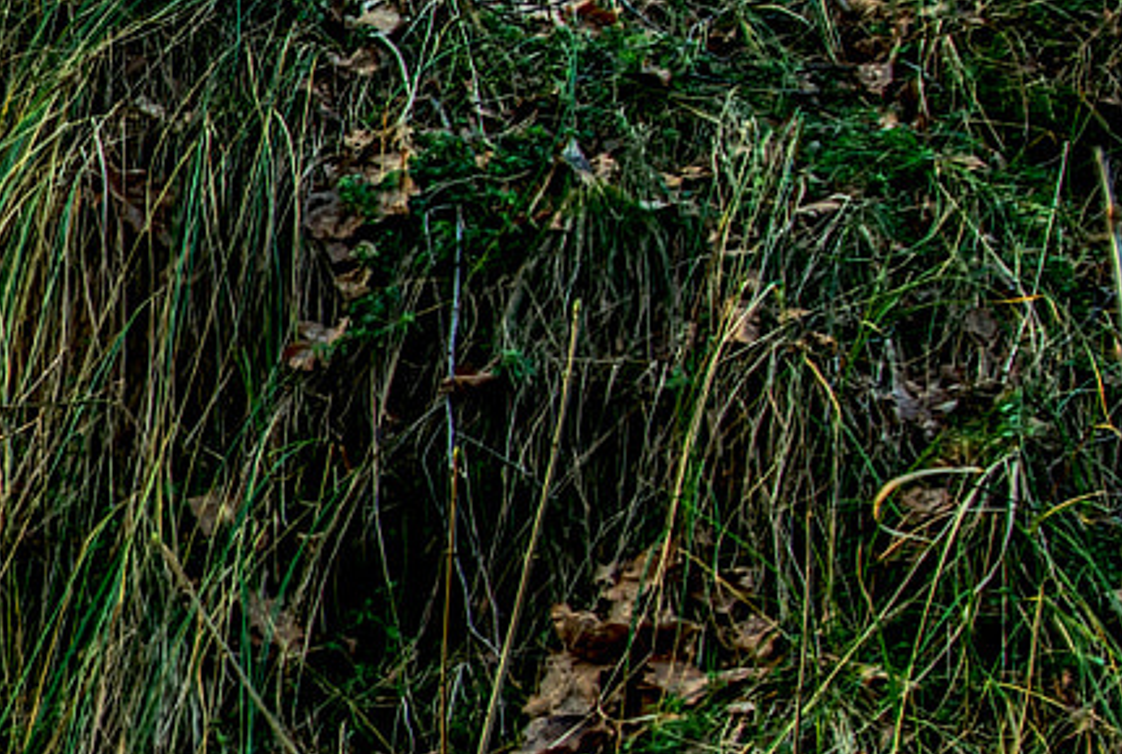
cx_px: -814
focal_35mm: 145
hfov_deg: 13.0
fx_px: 4530
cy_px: 459
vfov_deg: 9.5
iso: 200
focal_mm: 26
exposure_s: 1/45
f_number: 8
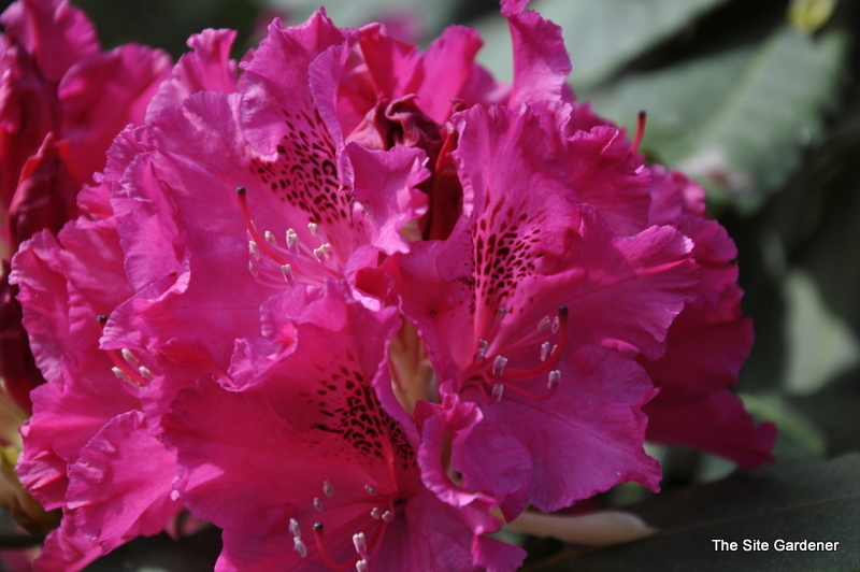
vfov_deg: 12.2
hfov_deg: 18.2
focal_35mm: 112
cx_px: 430
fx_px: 2685
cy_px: 286
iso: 200
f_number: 6.7
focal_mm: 75
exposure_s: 1/180
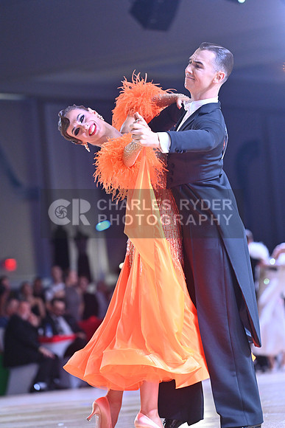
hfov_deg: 7.4
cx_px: 142
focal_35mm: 185
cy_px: 214
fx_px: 2195
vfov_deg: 11.1
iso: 2500
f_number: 5
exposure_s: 1/400
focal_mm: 185
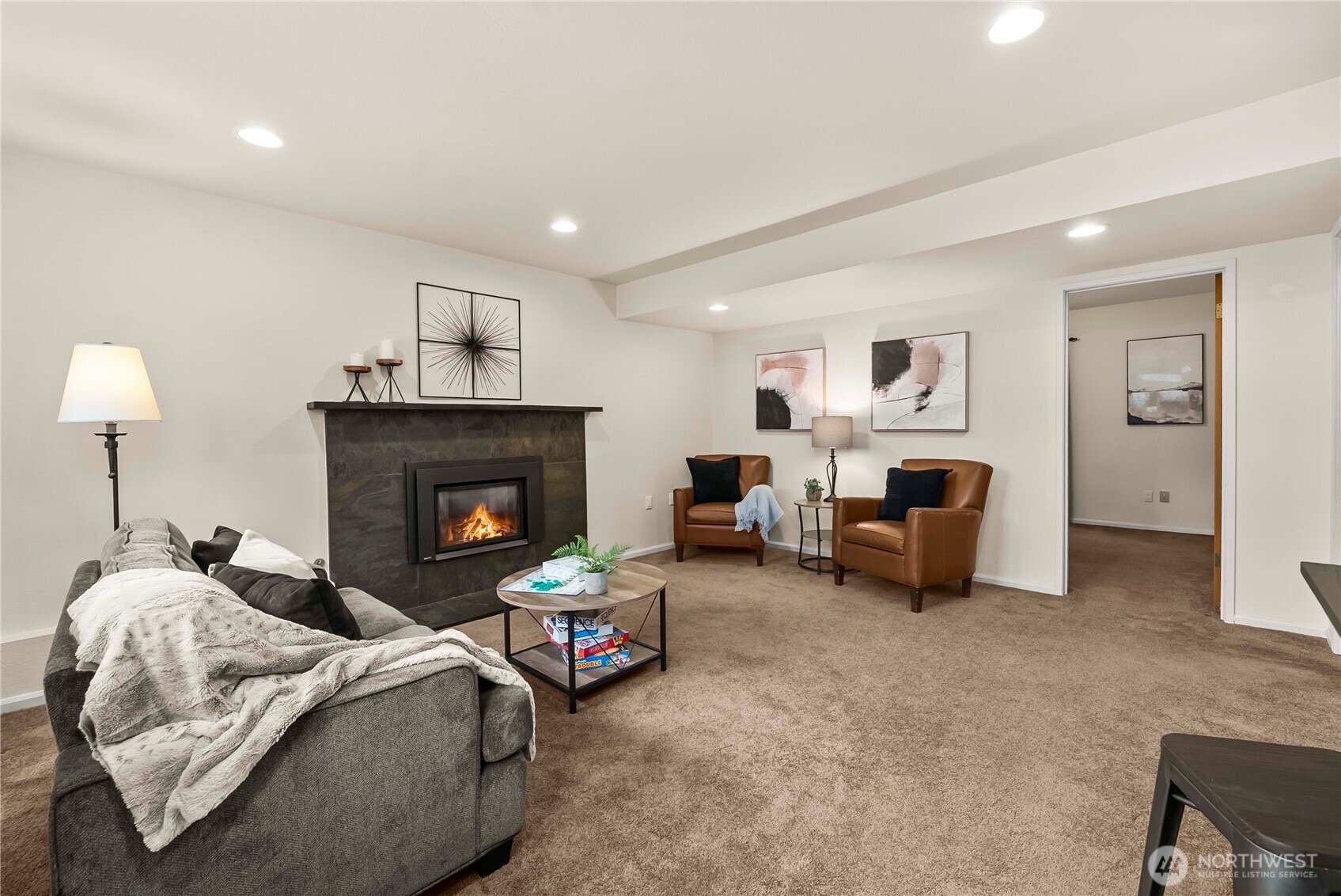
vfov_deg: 81.3
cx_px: 670
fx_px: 522
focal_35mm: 14
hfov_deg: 104.2
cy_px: 448
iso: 1000
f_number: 7.1
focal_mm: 14
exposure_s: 1/5
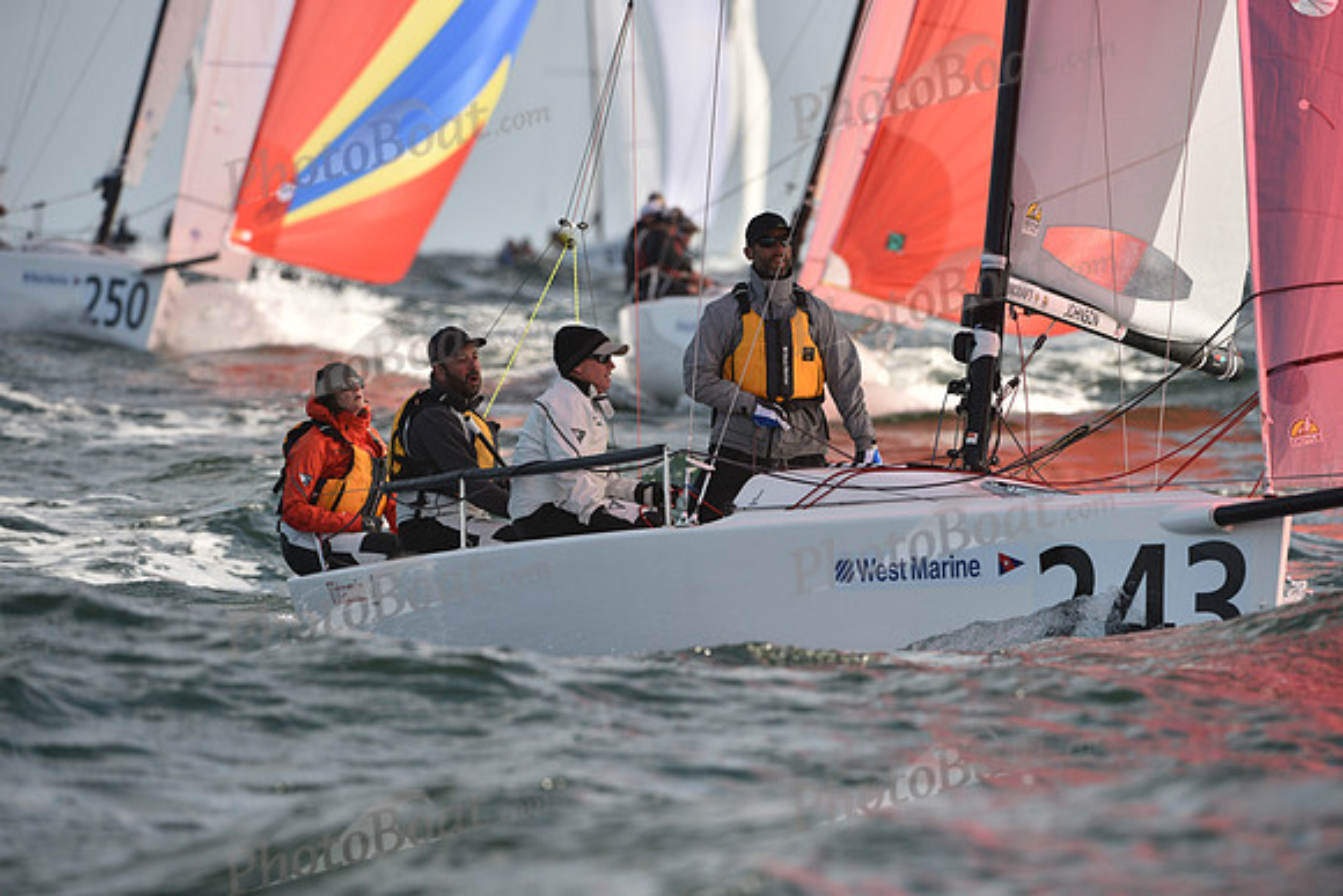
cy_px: 448
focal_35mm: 340
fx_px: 12686
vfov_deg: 4.0
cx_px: 672
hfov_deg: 6.1
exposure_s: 1/1600
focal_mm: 340
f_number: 5.6
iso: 320
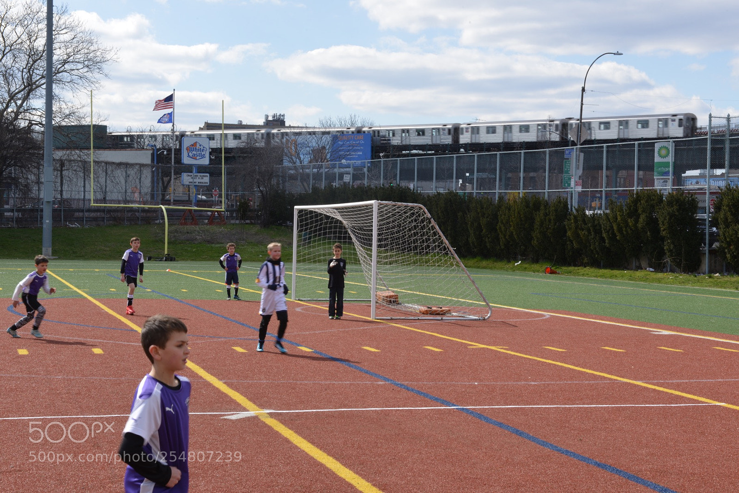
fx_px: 1273
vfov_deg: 21.9
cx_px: 370
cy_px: 246
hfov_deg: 32.4
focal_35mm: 62
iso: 220
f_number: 22
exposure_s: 1/60
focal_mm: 62
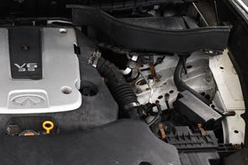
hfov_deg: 31.1
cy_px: 90
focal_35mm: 62
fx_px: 427
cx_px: 30
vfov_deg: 21.9
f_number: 3.5
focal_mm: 18
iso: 1600
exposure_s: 1/125
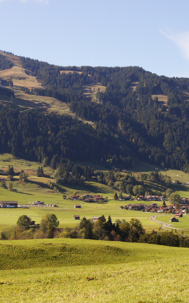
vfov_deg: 25.6
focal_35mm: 81
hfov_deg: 16.0
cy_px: 151
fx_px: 666
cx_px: 163
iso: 100
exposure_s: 1/80
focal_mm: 35
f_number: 14
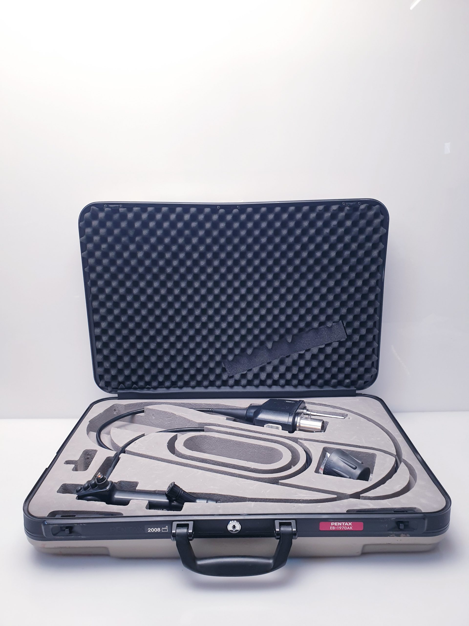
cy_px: 313
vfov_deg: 67.3
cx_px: 234
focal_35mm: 26
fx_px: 470
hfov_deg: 53.1
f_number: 2.4
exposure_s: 1/50
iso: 80
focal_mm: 4.3
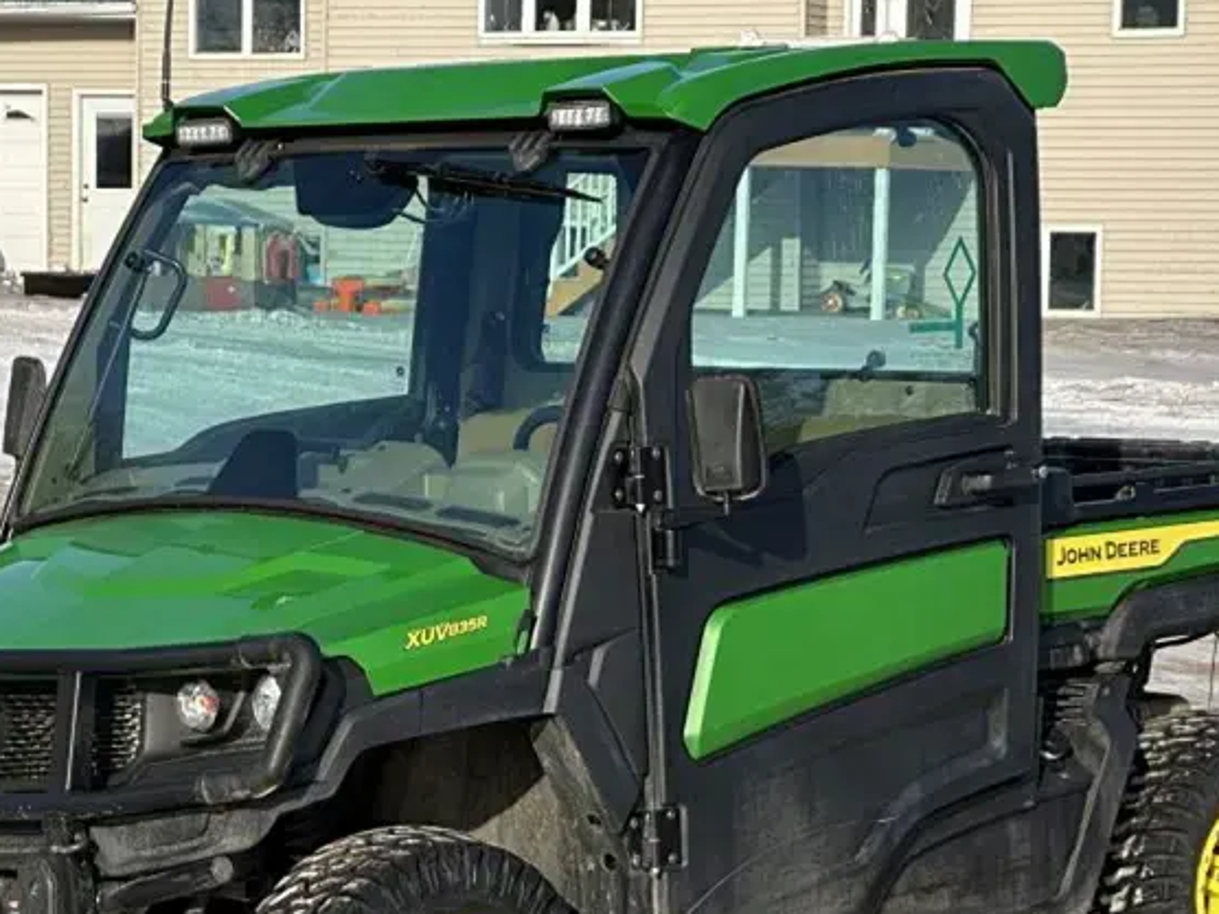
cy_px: 662
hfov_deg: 14.8
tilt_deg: -4.6
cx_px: 557
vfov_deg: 11.1
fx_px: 4684
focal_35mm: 133
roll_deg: -1.1
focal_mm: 9
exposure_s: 1/737
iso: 32
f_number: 2.8
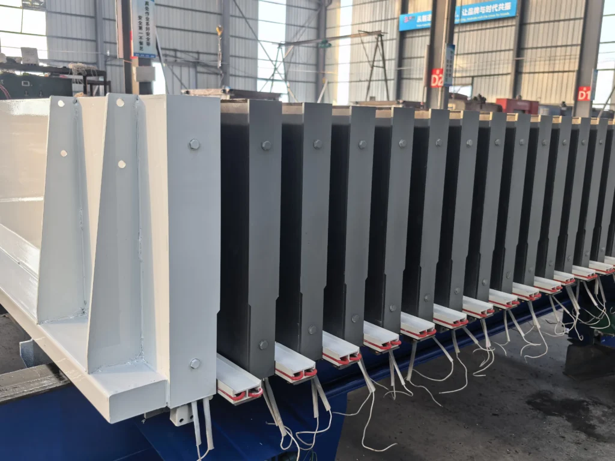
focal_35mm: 30
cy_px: 230
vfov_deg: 46.8
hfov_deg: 60.0
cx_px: 308
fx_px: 533
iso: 100
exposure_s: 1/100
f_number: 1.4
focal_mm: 6.98
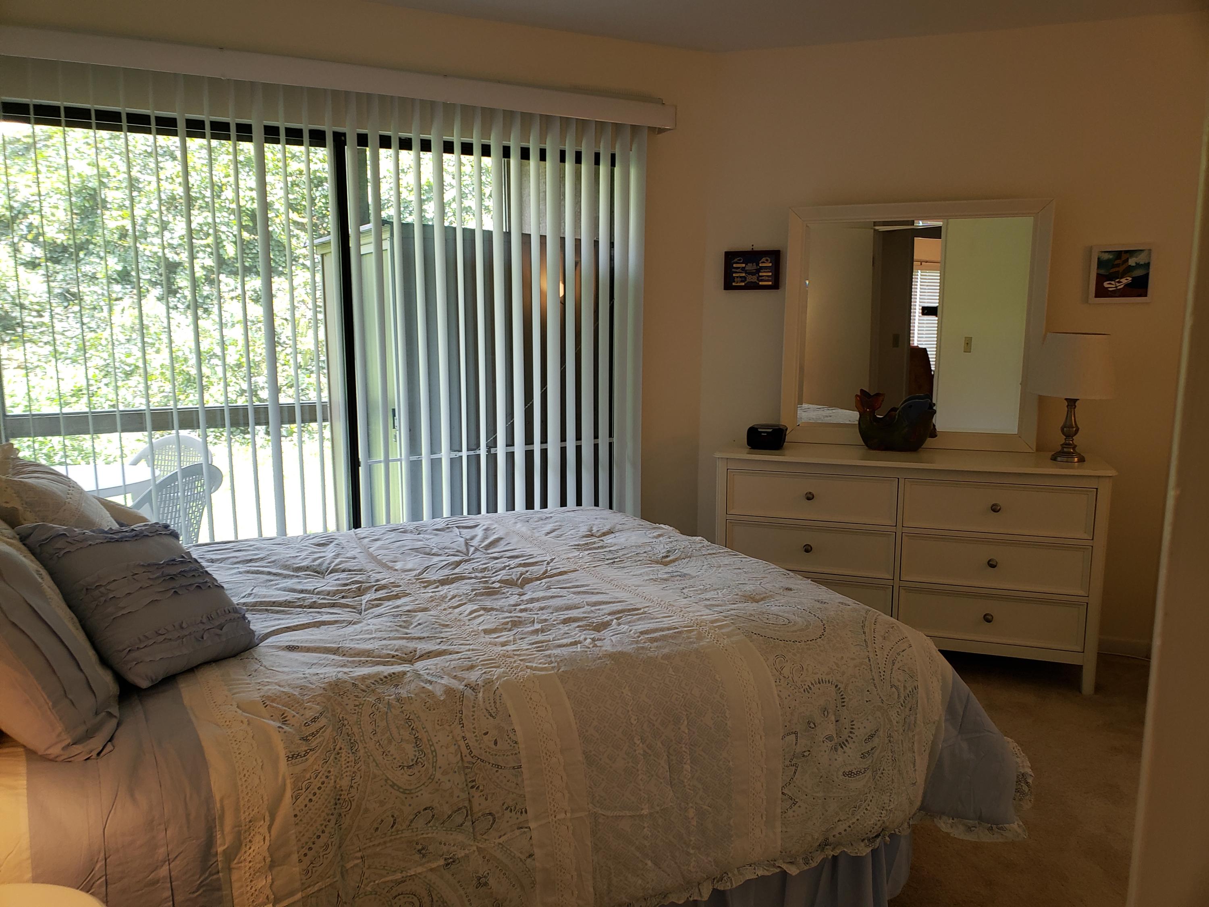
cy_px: 454
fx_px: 908
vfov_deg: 53.1
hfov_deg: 67.3
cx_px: 604
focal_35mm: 26
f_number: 2.4
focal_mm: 4.3
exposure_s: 1/60
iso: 125
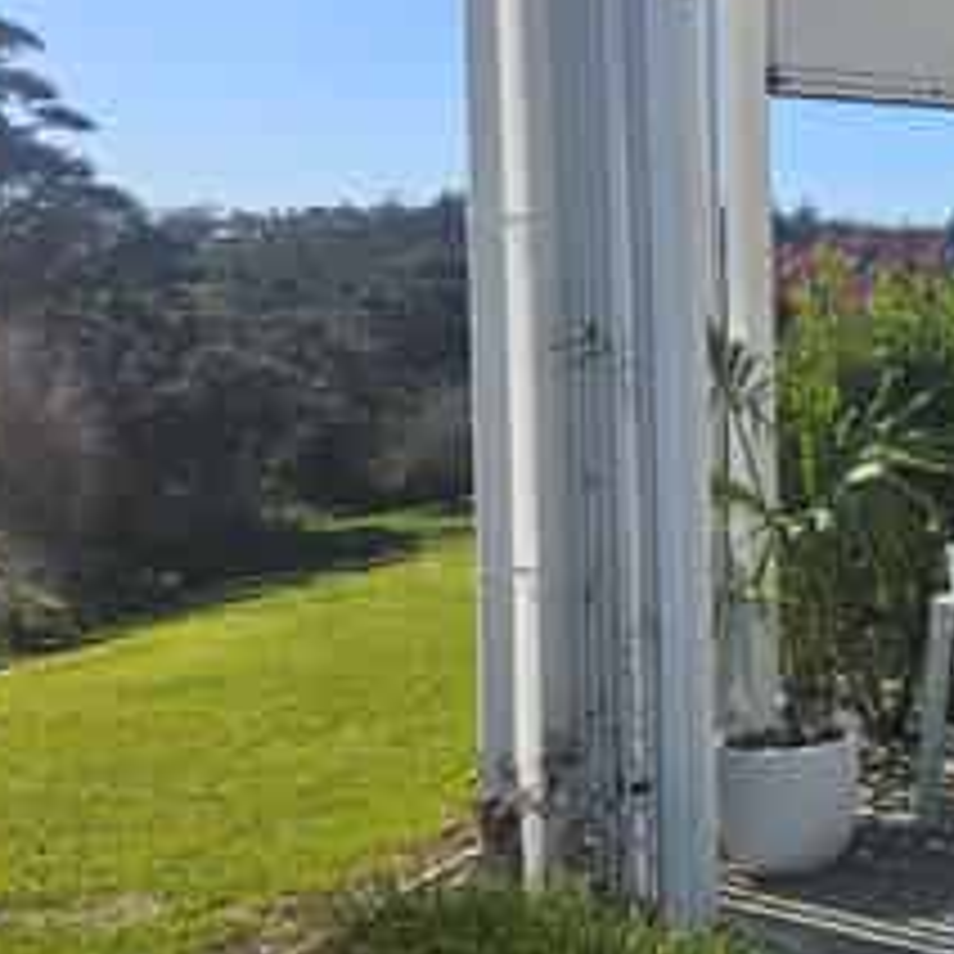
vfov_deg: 27.3
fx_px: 1964
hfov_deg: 23.7
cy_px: 416
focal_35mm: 63
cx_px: 1274
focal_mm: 5.4
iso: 25
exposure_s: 1/2077
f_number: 1.8
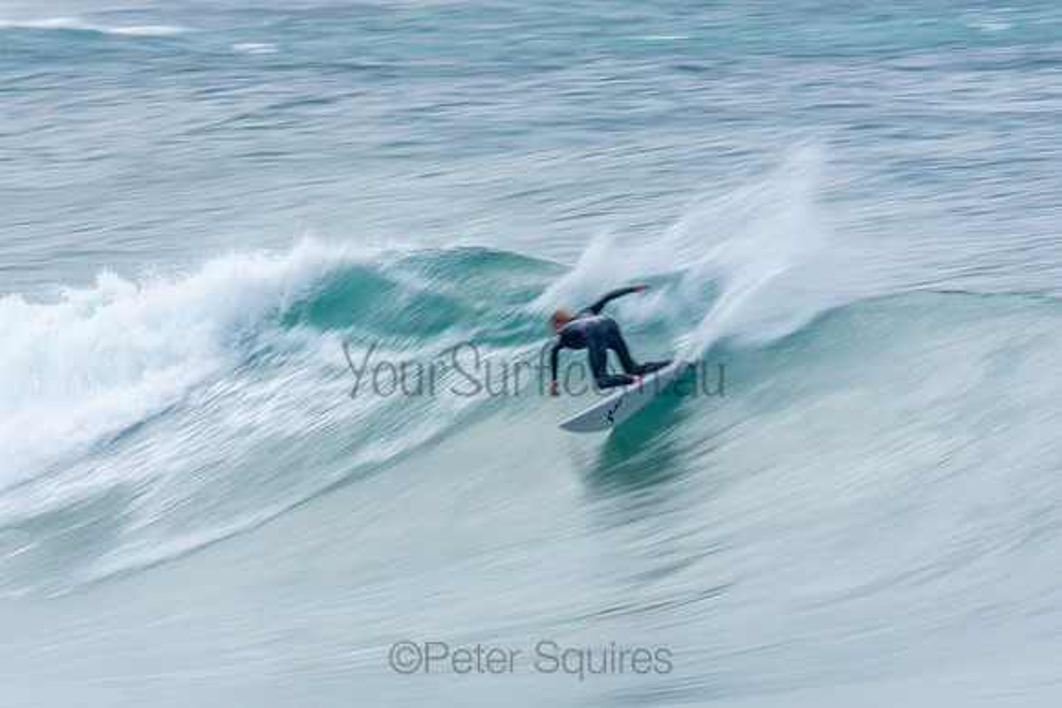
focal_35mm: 720
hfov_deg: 2.9
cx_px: 531
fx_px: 21244
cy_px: 354
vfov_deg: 1.9
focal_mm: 480
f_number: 22
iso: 100
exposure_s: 1/30
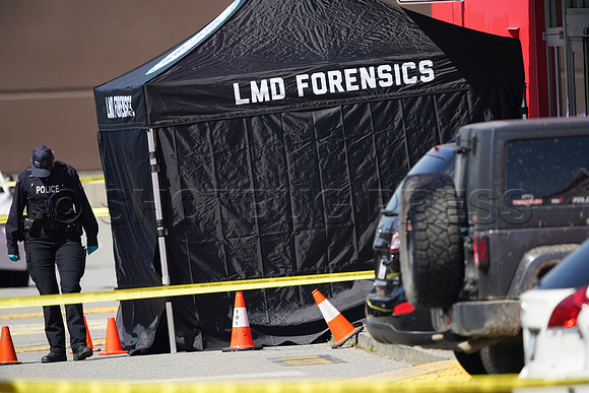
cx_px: 294
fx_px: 13746
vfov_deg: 1.6
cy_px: 196
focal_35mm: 840
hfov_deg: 2.5
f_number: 5.6
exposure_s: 1/1600
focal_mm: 840
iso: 640
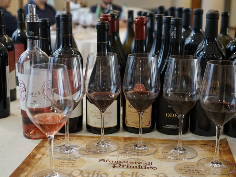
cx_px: 125
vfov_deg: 29.7
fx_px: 334
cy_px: 89
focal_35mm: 49
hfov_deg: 38.9
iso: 3200
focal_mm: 45
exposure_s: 1/160
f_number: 4.5
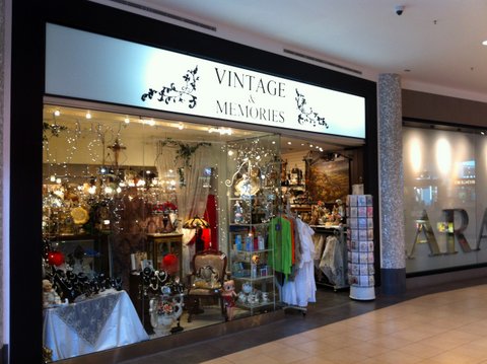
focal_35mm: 35
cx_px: 244
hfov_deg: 52.7
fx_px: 492
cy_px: 182
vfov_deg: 40.6
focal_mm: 3.85
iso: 80
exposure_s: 1/17
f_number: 2.8
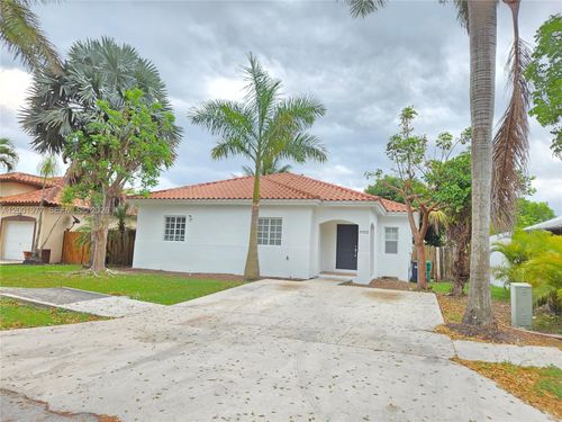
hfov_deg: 73.9
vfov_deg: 58.9
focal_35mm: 23
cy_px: 211
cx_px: 281
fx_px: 373
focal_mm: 5.4
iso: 80
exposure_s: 1/705
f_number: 1.8
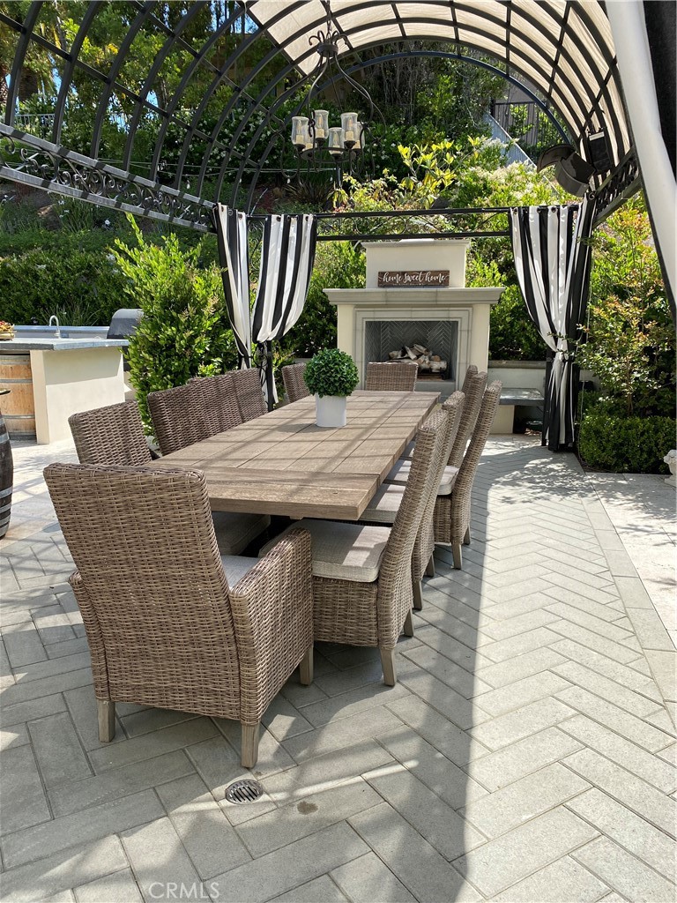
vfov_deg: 67.3
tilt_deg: -11.1
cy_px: 452
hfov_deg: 53.1
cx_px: 338
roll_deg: +0.6
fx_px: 678
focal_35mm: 26
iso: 32
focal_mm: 4.25
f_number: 1.8
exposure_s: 1/1053
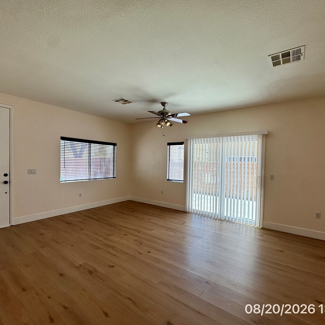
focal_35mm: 17
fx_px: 181
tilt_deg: -1.9
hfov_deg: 84.0
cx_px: 159
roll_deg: -1.9
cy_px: 166
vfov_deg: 84.0
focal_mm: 2.22
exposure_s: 1/179
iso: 40
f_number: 2.2
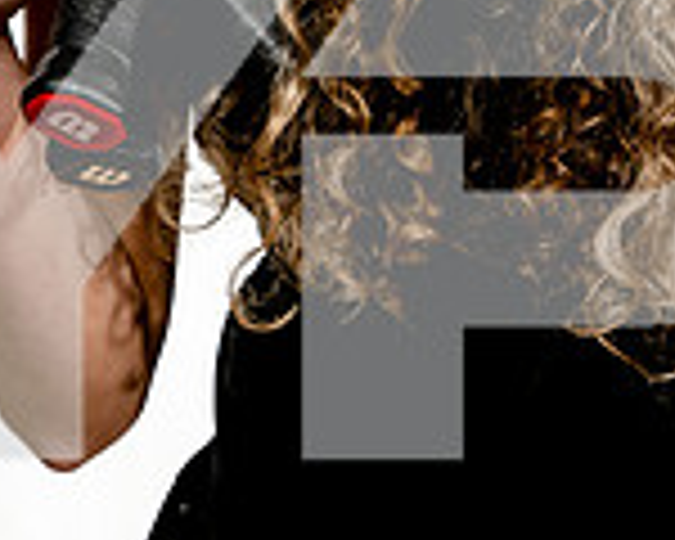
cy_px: -393
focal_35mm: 283
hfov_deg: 6.8
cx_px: 332
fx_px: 5654
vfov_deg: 5.4
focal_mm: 65
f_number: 8
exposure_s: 1/250
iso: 160
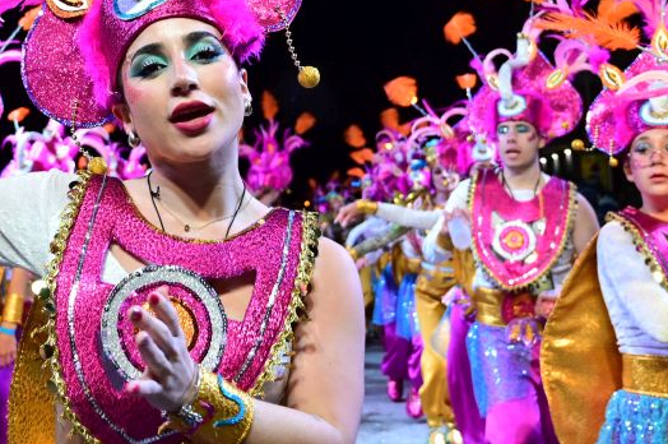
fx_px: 1019
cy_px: 85
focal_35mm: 55
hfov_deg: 35.5
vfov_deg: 24.2
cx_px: 172
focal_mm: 24
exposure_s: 1/500
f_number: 4
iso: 2500
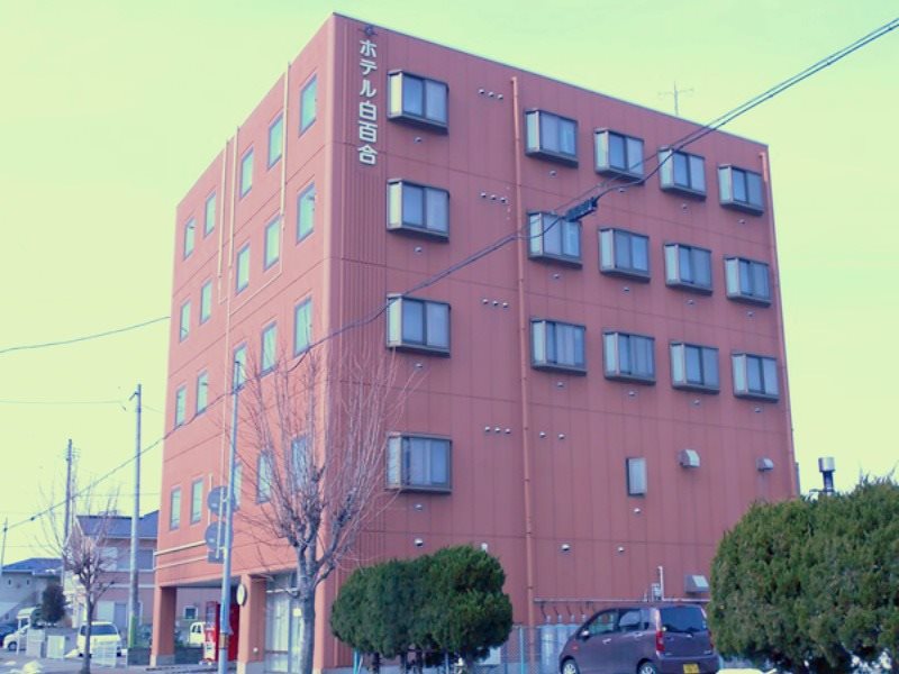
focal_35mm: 30
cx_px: 450
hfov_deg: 60.0
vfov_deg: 46.8
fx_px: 779
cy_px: 337
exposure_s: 1/800
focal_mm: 5.1
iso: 80
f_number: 3.4
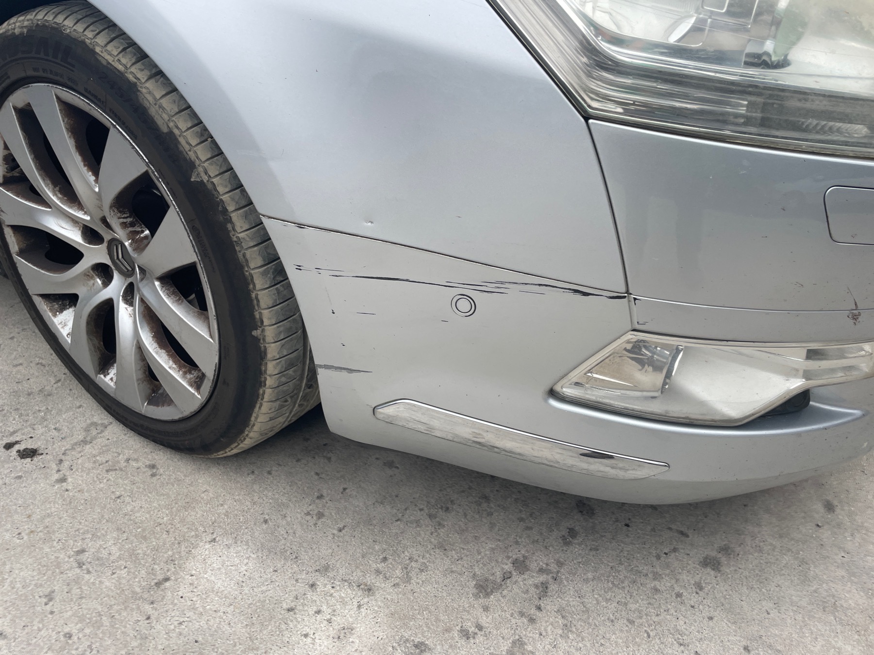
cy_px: 328
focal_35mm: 26
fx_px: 656
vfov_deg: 53.1
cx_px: 437
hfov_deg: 67.3
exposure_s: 1/690
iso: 32
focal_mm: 4.2
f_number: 1.6
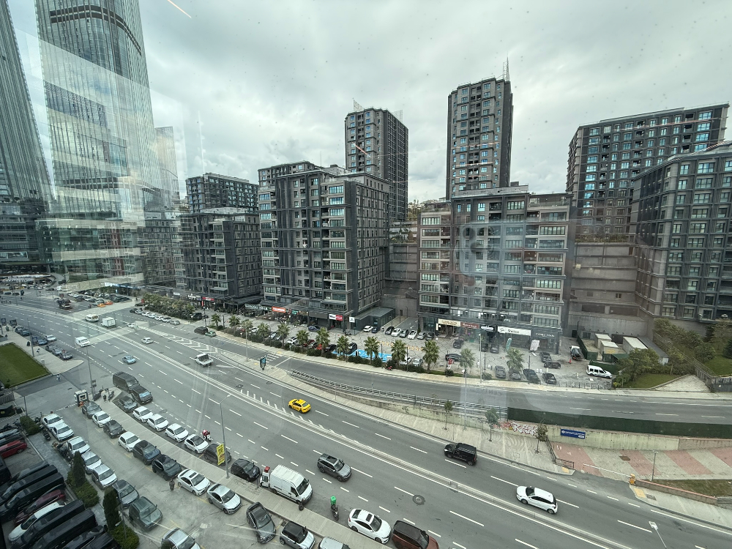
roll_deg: +0.9
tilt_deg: -8.0
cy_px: 274
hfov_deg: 102.1
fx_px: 296
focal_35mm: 14
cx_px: 366
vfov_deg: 85.7
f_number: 2.2
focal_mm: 2.22
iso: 64
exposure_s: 1/383
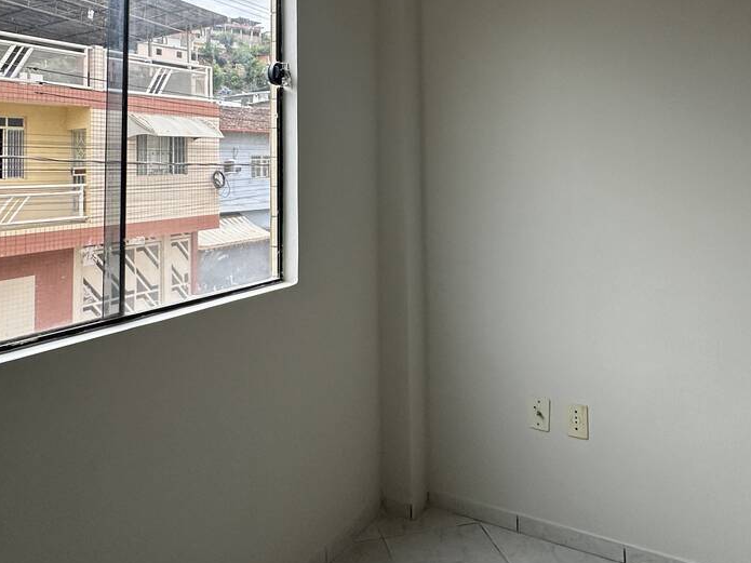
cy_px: 124
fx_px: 629
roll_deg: +1.2
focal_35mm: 29
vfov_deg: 46.1
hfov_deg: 61.7
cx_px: 387
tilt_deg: +4.0
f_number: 2.2
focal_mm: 2.22
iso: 160
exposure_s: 1/60
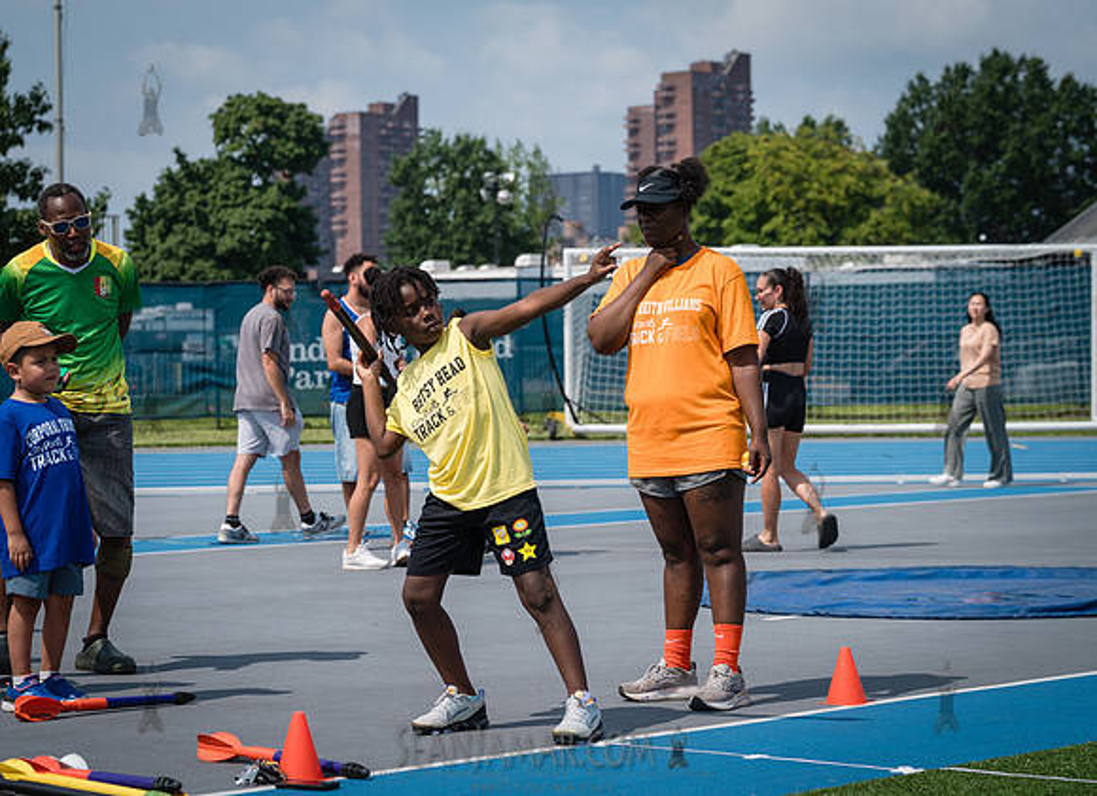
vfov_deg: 15.7
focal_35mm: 92
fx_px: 2892
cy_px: 374
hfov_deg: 21.5
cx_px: 461
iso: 100
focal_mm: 82
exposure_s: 1/1000
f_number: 5
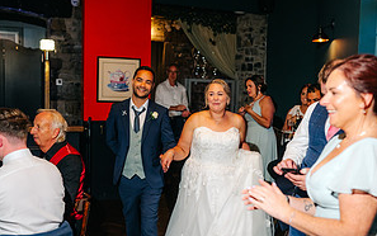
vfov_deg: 24.0
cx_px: 189
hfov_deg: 37.5
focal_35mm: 54
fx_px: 555
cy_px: 137
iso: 320
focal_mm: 35
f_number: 2.2
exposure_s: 1/200
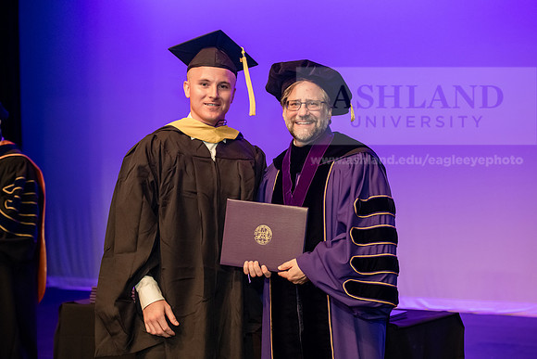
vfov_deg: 17.5
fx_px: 1164
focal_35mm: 78
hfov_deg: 26.0
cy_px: 180
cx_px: 268
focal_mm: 78
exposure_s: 1/200
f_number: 4
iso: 3200
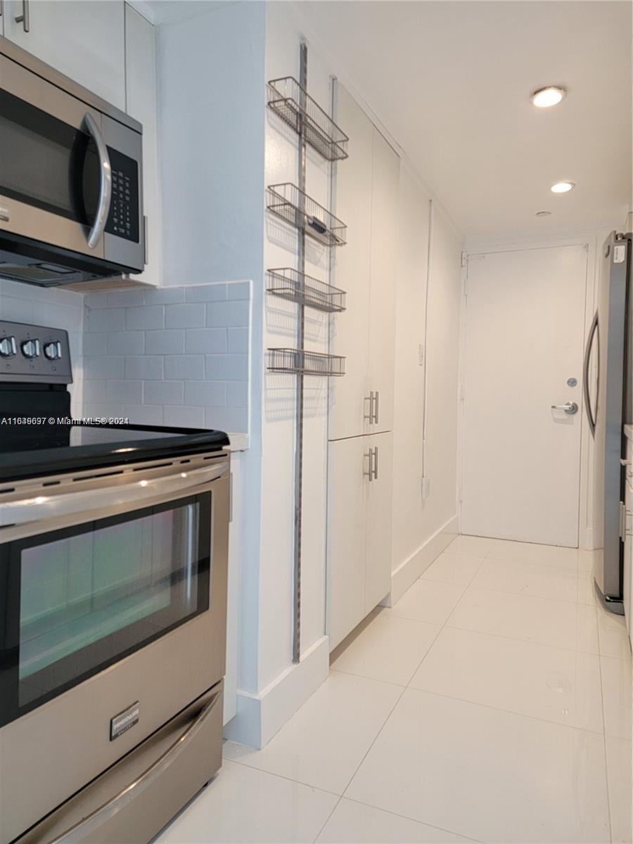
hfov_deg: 56.8
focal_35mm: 24
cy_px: 422
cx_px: 316
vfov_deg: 71.6
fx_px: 585
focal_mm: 6.7
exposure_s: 1/119
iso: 200
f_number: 1.8
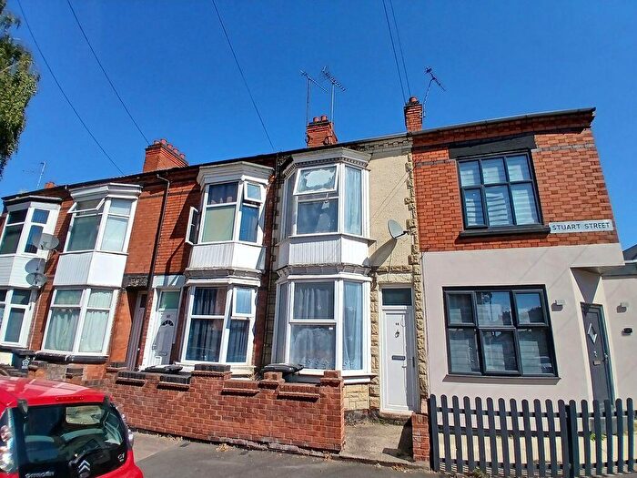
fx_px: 313
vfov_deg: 74.7
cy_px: 239
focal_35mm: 17
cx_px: 318
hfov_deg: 91.0
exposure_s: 1/1577
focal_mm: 1.4
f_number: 2.2
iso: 50
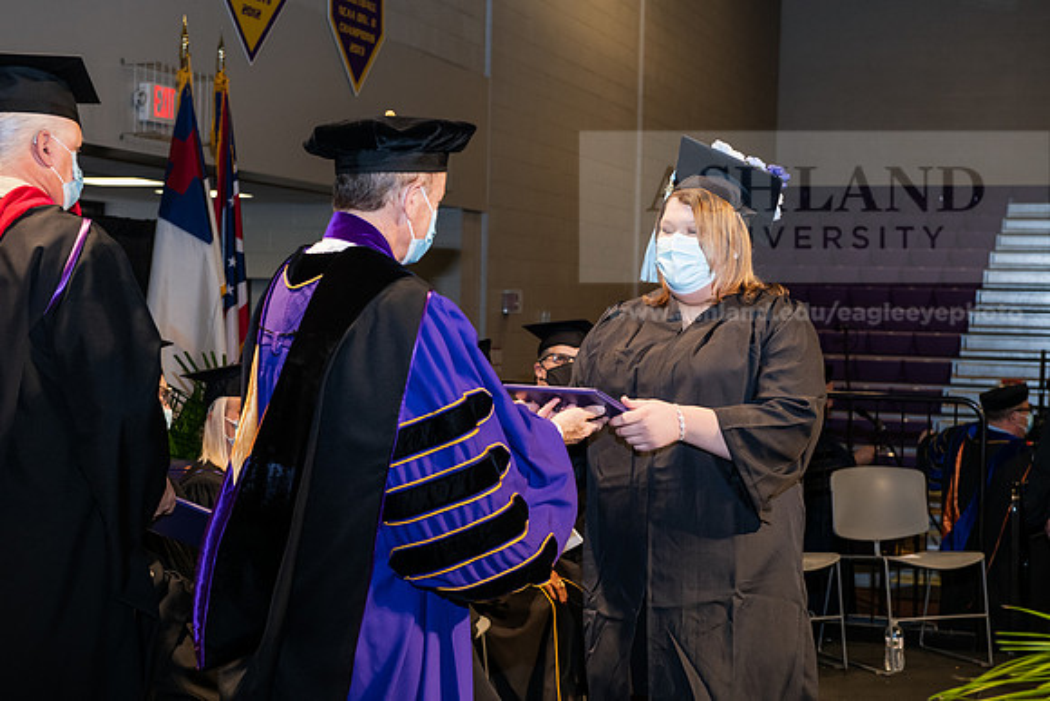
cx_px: 525
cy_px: 350
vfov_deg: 21.9
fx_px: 1809
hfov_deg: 32.4
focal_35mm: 62
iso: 1600
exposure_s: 1/200
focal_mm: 62
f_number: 6.3
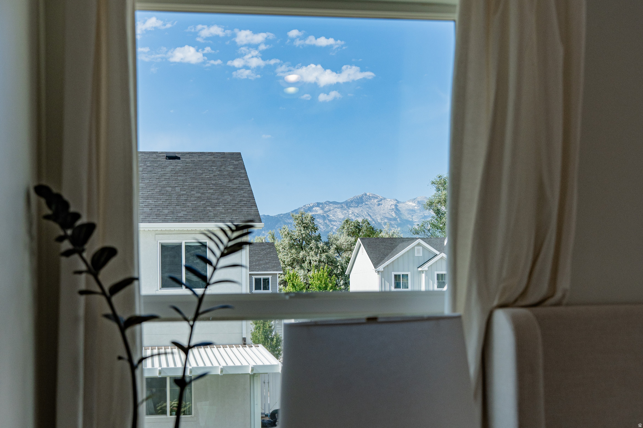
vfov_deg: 36.9
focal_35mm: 36
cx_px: 322
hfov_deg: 53.1
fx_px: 643
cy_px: 214
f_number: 4.5
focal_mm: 36
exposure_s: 1/1600
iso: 500
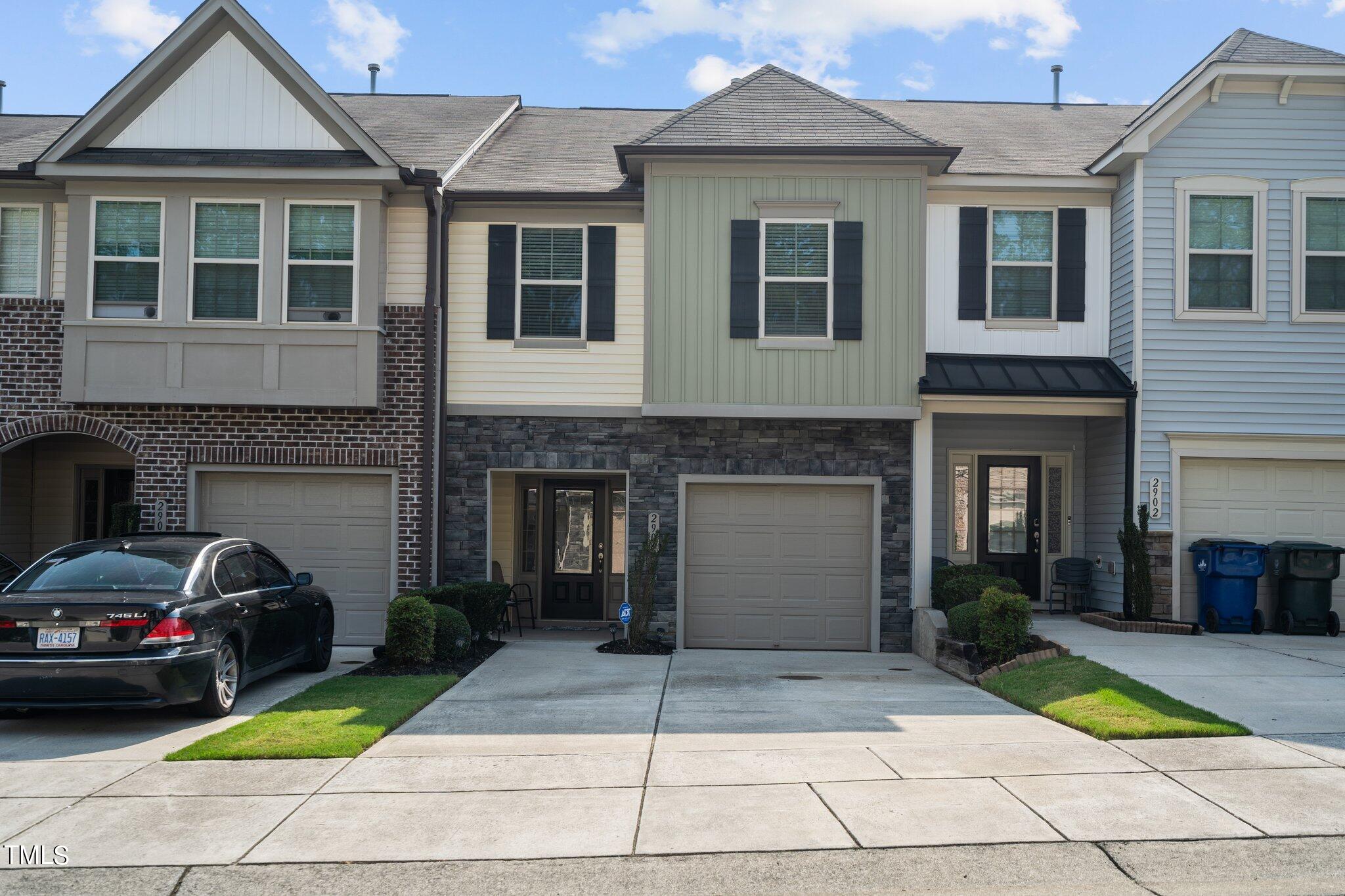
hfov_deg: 54.4
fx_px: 1307
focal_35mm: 35
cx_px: 672
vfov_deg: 37.8
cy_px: 448
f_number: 5.6
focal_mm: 35
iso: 100
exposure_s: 1/90
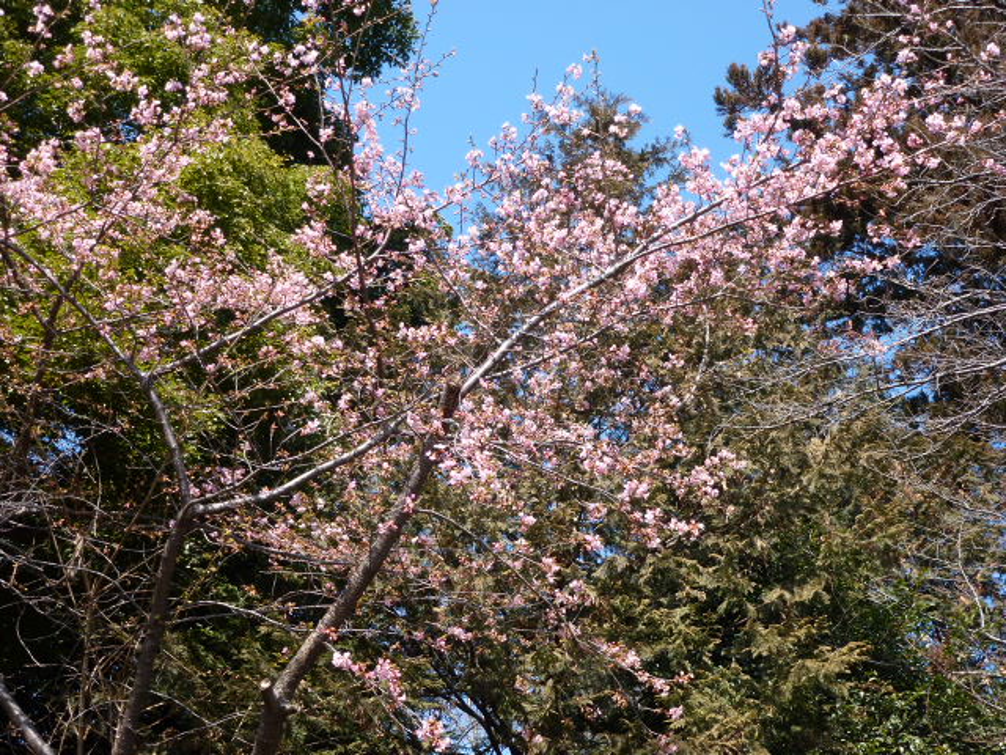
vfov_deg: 32.2
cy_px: 378
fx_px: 1308
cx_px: 503
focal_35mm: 45
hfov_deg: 42.1
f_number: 4
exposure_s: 1/320
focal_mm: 8
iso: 100
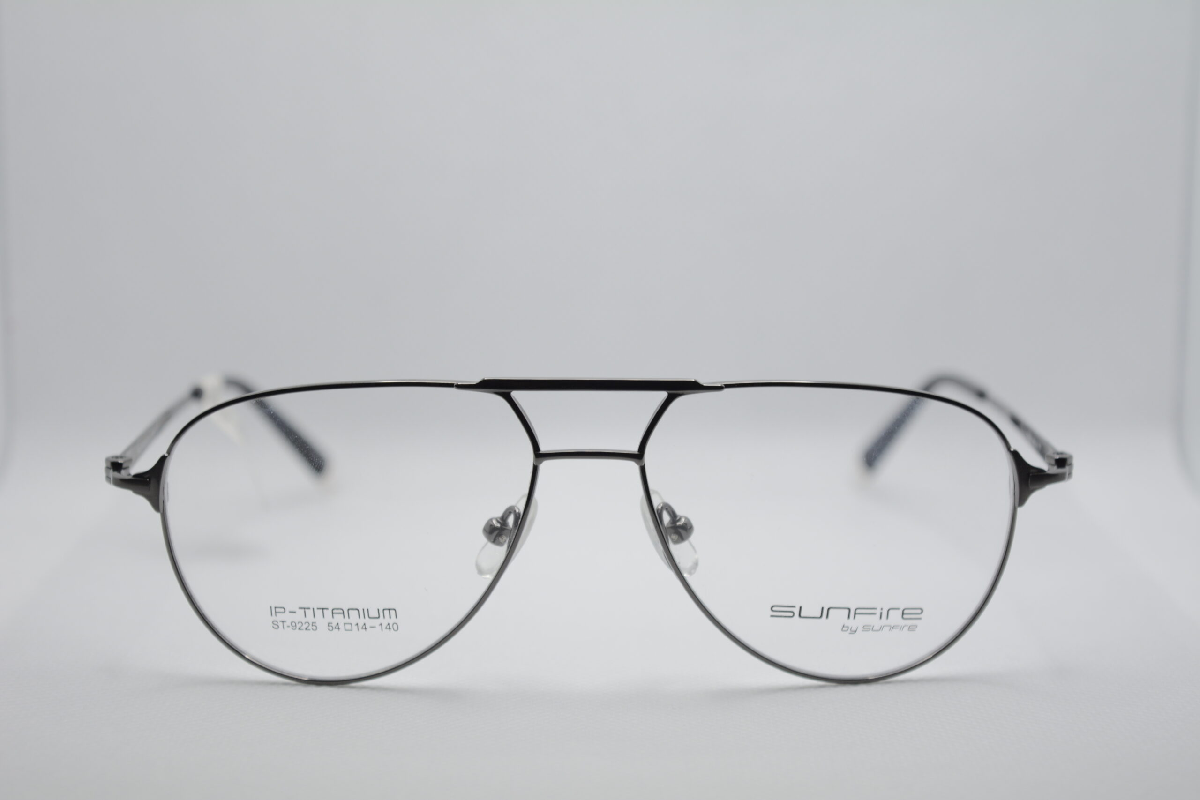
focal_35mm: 82
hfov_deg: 24.6
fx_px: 2750
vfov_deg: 16.6
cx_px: 600
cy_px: 400
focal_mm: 55
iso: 280
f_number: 5.6
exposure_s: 1/125
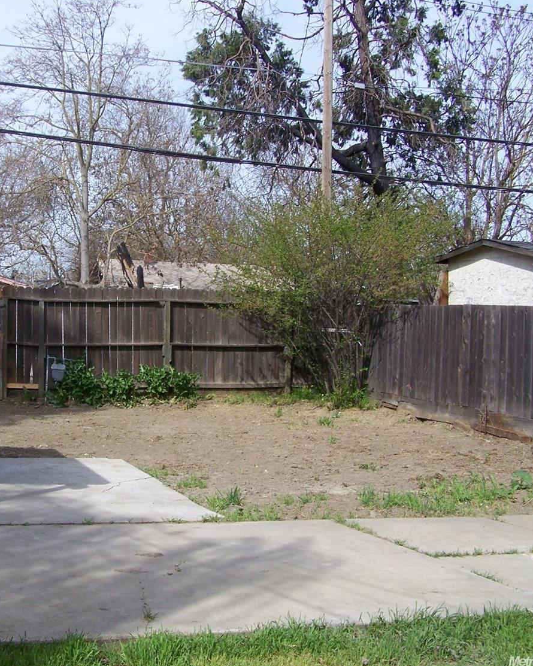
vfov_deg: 37.3
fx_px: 986
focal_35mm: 50
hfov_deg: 29.7
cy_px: 331
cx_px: 119
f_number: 4
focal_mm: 6.3
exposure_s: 1/400
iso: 64
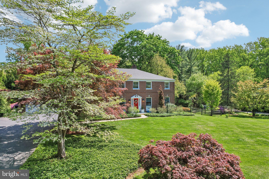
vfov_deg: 57.2
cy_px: 90
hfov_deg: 78.6
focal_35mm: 22
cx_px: 134
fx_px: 164
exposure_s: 1/1000
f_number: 2.8
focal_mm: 8.4
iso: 100
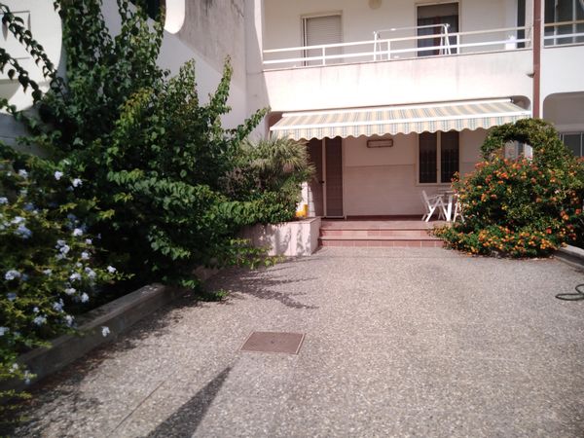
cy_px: 219
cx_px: 292
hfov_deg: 67.3
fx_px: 439
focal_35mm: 26
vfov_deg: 53.1
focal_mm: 3.46
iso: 101
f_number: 2.2
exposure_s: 1/1690
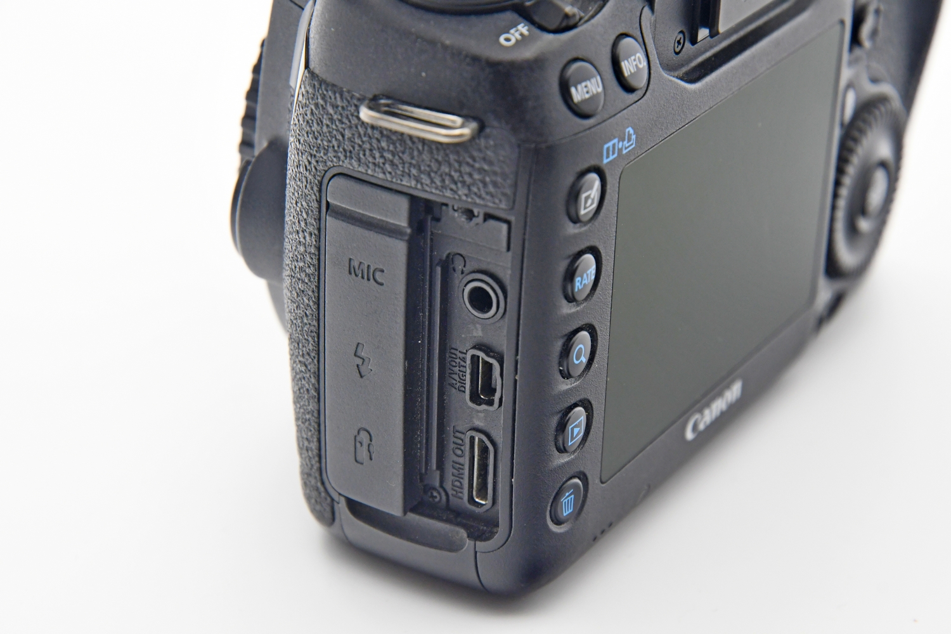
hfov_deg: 19.5
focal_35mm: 105
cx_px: 476
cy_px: 317
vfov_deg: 13.0
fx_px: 2774
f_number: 8
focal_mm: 70
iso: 1250
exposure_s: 1/125
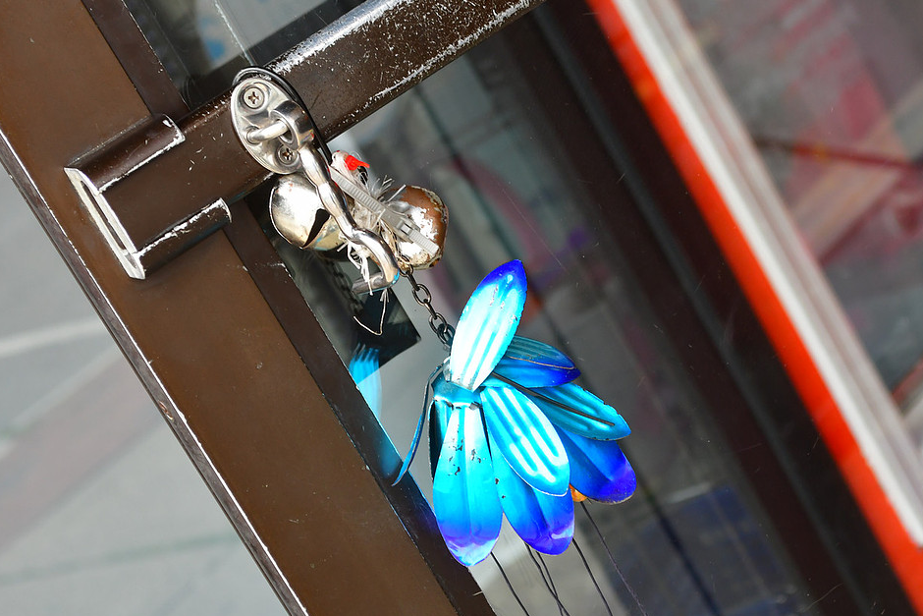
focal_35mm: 96
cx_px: 527
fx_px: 2462
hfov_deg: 21.2
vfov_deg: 14.3
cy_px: 353
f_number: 7.1
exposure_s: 1/100
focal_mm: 55
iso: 640
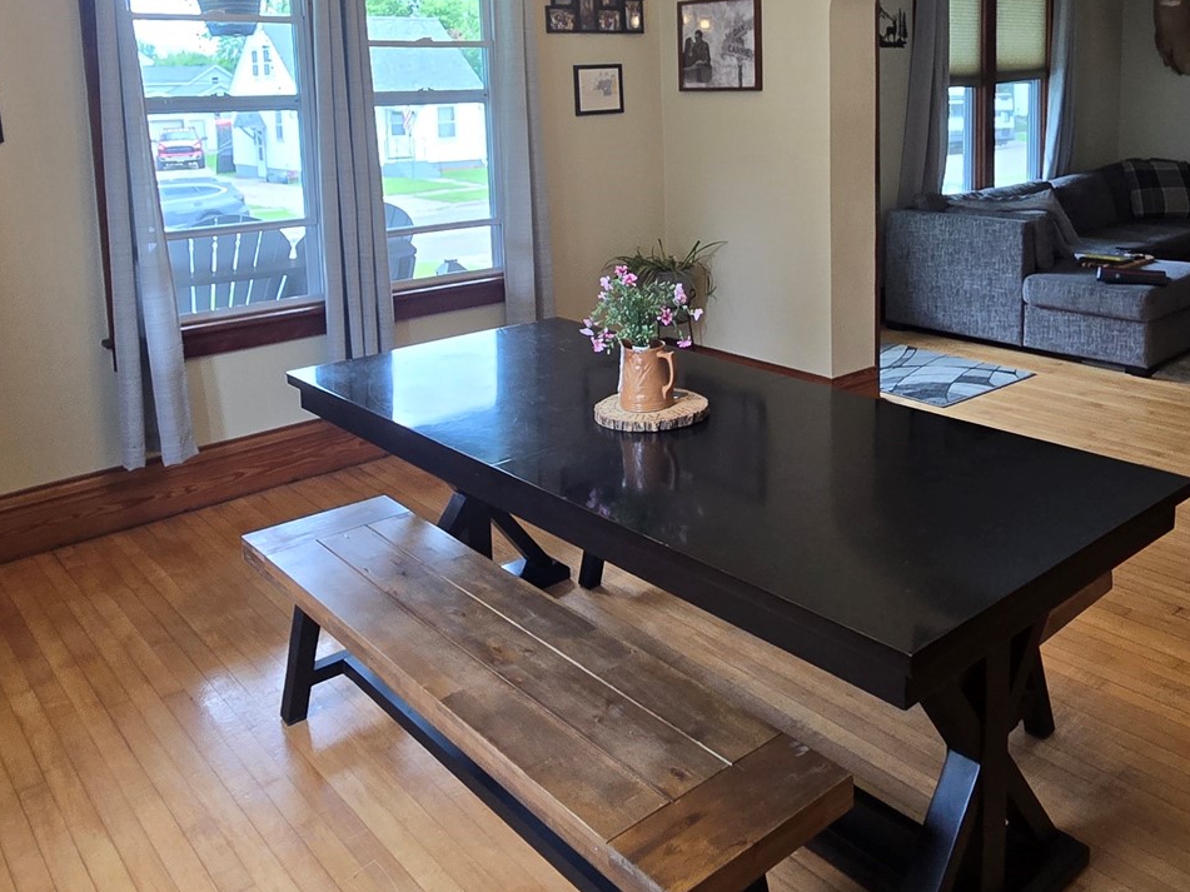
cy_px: 225
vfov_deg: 47.9
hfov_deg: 63.2
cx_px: 668
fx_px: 962
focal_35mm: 28
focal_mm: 2.2
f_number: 2.2
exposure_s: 1/60
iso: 100
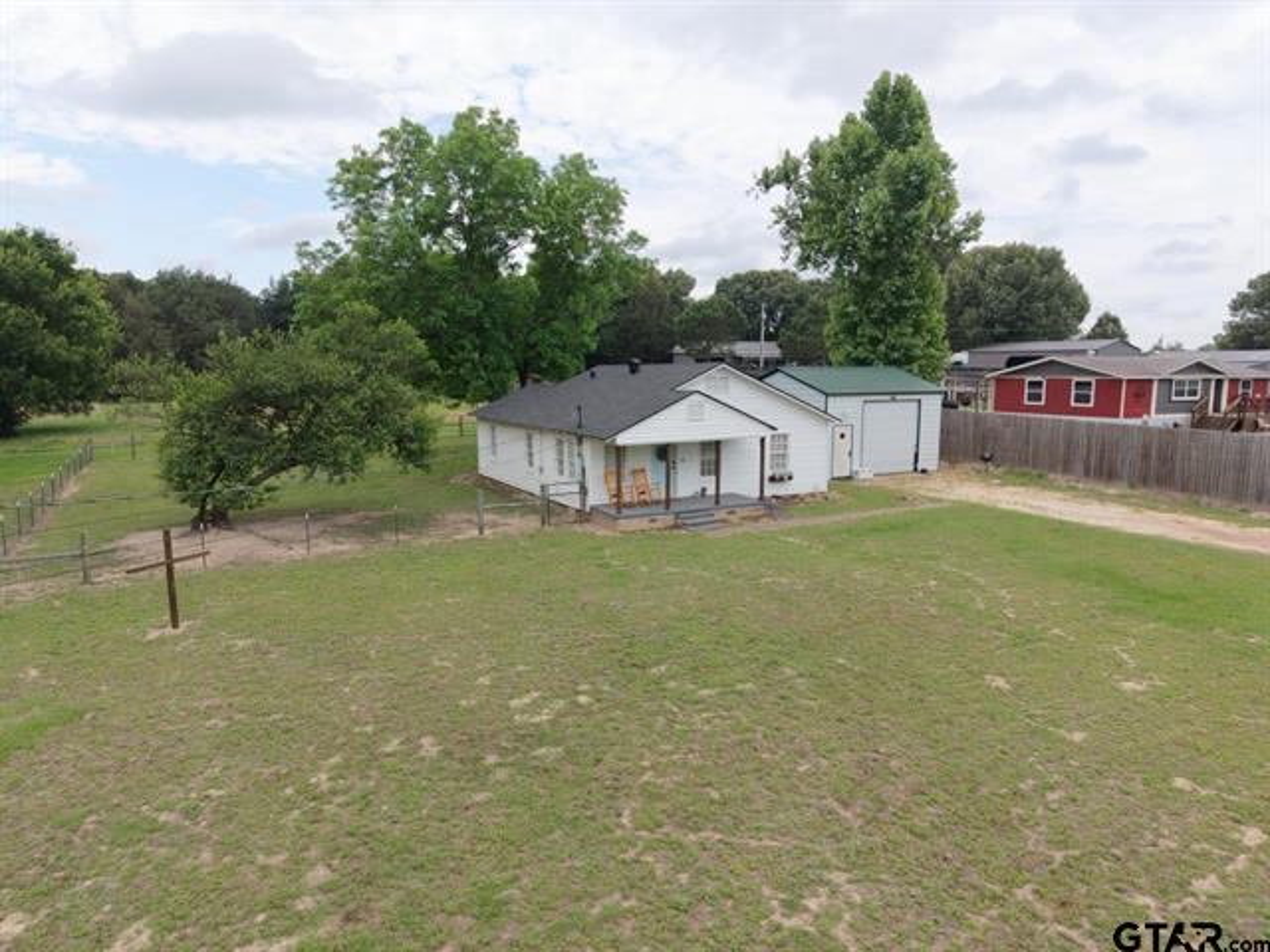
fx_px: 881
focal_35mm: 24
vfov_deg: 56.8
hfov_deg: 71.6
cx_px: 635
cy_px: 476
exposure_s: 1/3000
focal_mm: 8.67
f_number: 1.8
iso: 280
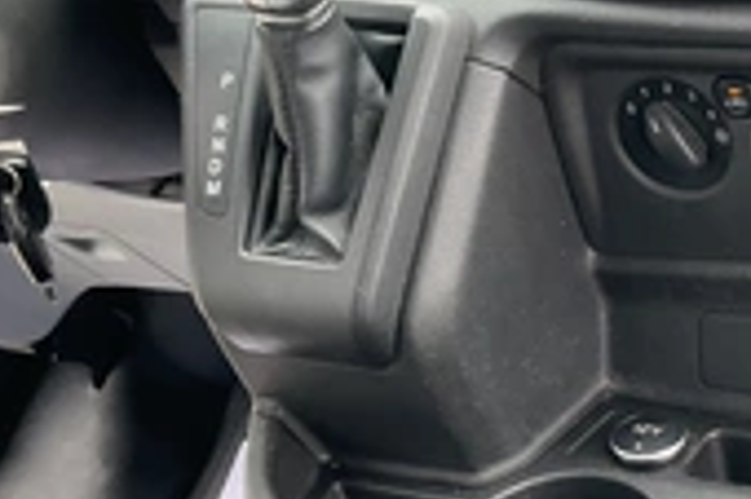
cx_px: 632
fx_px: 1480
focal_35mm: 71
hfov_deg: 27.7
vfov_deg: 18.9
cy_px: 415
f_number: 1.8
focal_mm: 3
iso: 50
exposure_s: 1/122
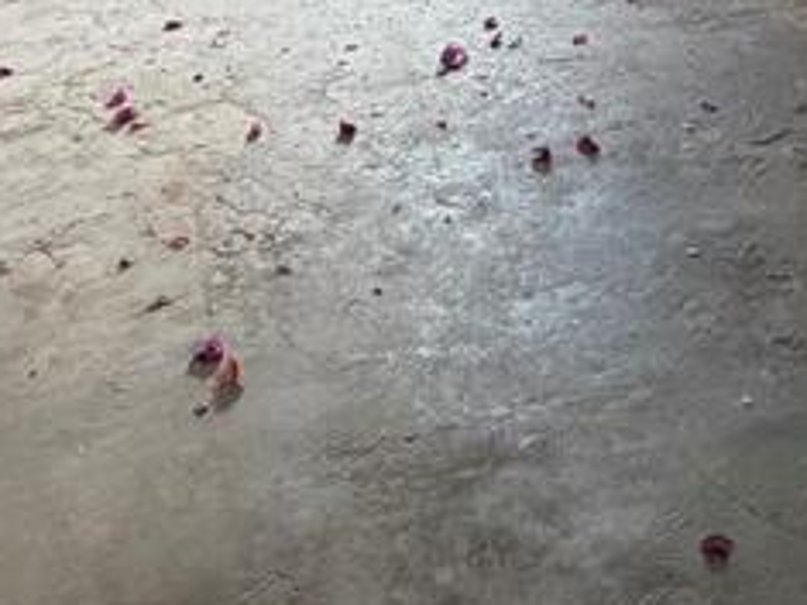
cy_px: -505
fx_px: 1421
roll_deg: -0.3
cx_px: 683
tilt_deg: -0.6
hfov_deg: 30.6
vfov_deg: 18.4
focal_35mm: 61
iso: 320
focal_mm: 2.22
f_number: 2.2
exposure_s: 1/101
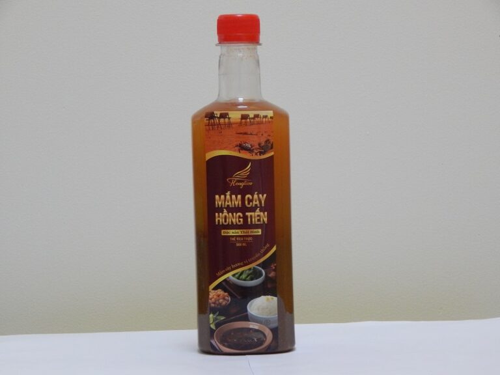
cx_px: 250
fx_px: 1892
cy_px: 188
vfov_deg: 11.3
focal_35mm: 131
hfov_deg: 15.1
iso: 400
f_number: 4.8
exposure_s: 1/15
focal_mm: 23.4
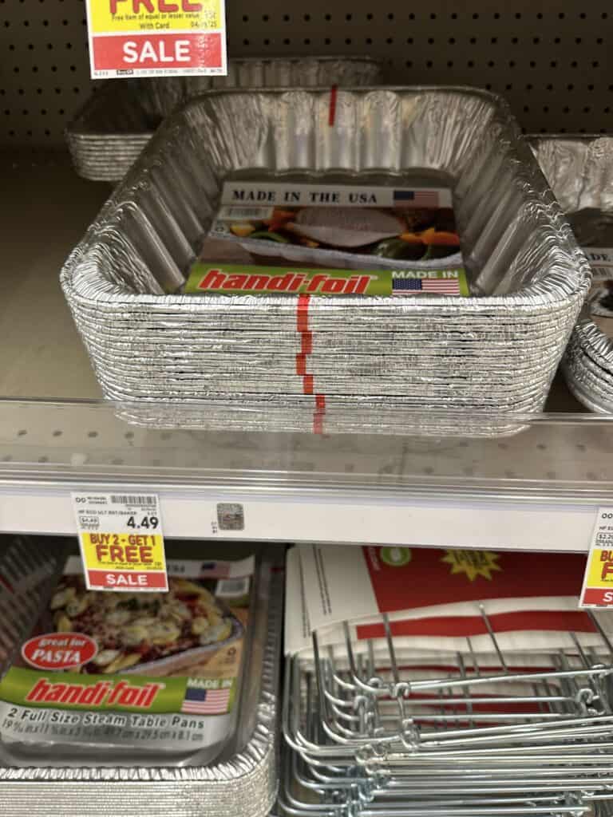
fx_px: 567
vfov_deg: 71.6
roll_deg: +0.1
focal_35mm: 24
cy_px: 408
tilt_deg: -29.2
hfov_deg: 56.8
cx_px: 306
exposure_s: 1/62
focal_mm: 6.86
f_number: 1.78
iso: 125
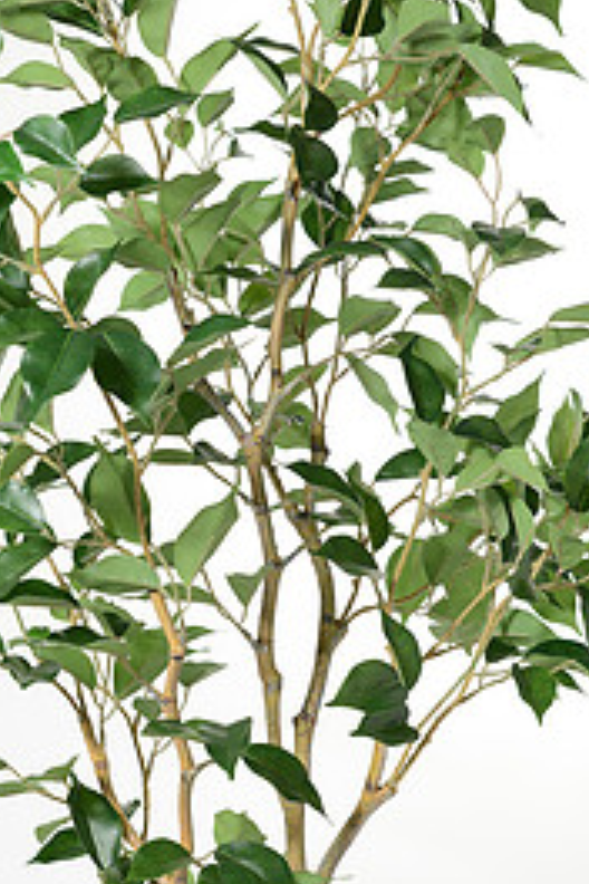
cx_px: 273
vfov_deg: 18.6
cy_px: 429
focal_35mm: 110
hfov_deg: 12.5
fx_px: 2699
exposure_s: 1/200
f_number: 8
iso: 200
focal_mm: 50
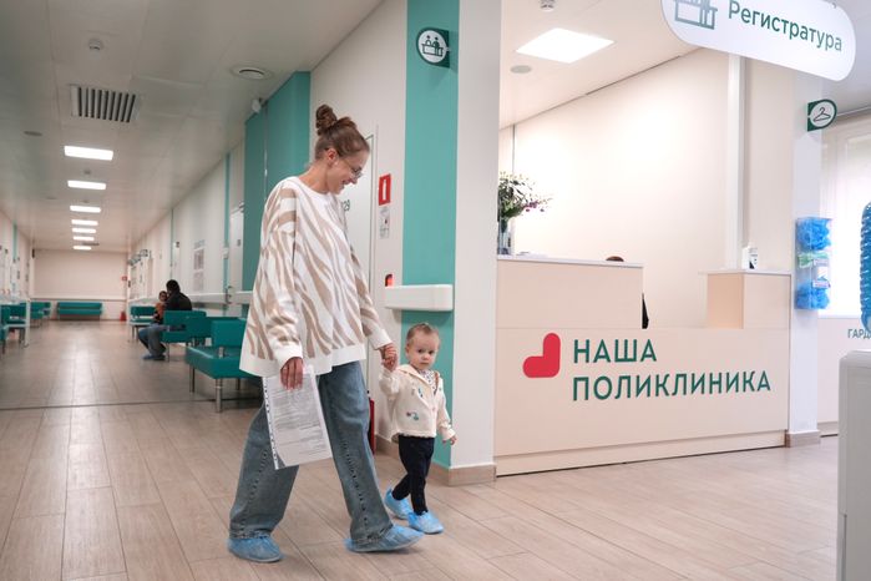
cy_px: 290
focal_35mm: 28
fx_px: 677
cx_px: 436
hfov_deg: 65.5
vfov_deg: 46.4
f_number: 5
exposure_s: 1/125
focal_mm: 28
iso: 1600
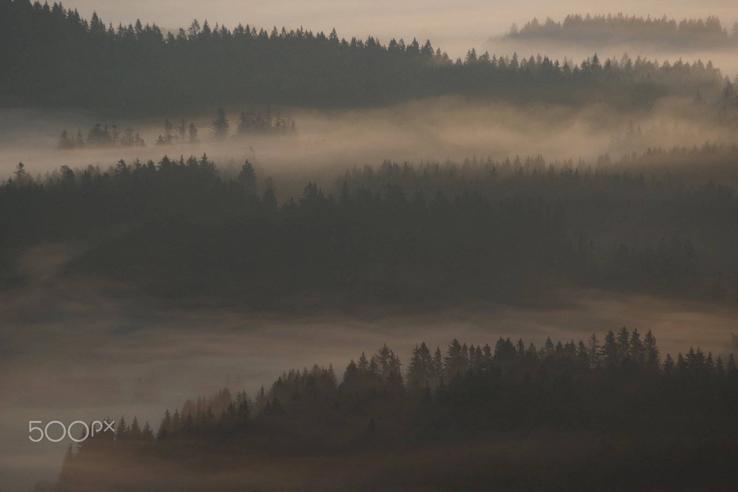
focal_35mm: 300
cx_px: 369
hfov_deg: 6.9
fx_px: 6148
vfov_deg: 4.6
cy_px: 246
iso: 100
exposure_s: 1/10
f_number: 29
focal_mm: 200
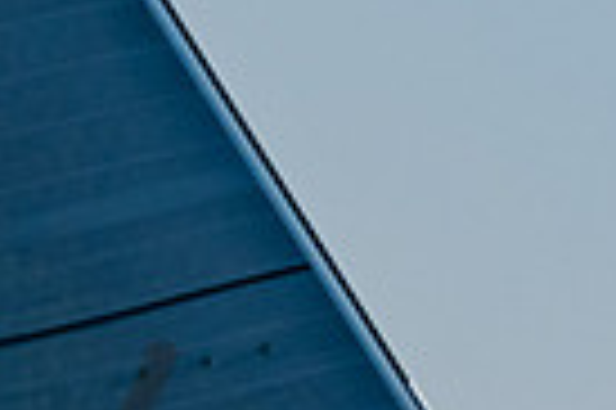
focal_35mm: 2280
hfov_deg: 0.9
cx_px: -362
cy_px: 430
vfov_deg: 0.6
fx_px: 38967
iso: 160
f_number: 6.3
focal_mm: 200
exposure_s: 1/500
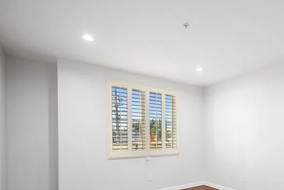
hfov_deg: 66.7
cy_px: 137
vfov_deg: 50.0
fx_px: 196
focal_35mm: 25
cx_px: 218
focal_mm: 15.5
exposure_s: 1/2
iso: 125
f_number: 8
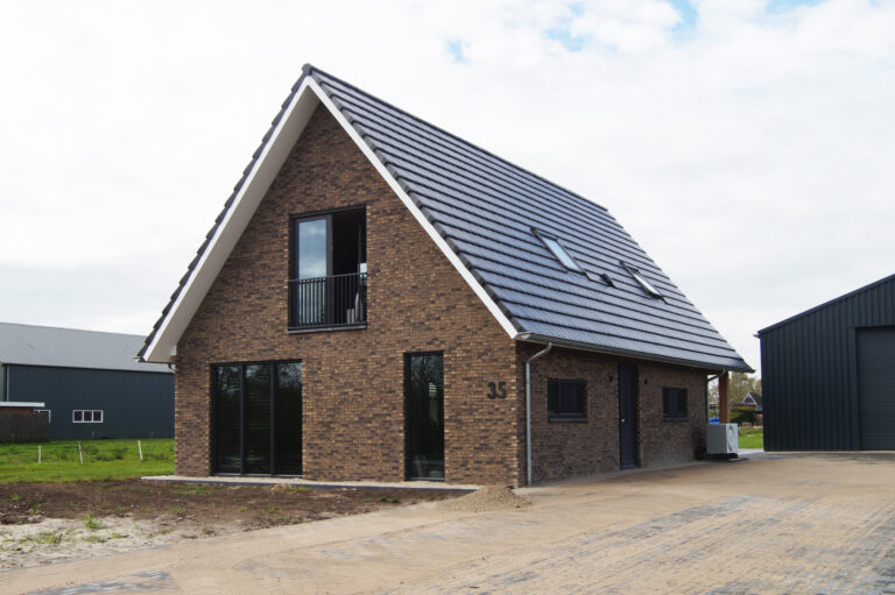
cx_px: 448
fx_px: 894
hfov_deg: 53.2
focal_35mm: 36
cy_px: 298
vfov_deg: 36.8
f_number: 10
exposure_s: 1/160
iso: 100
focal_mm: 24
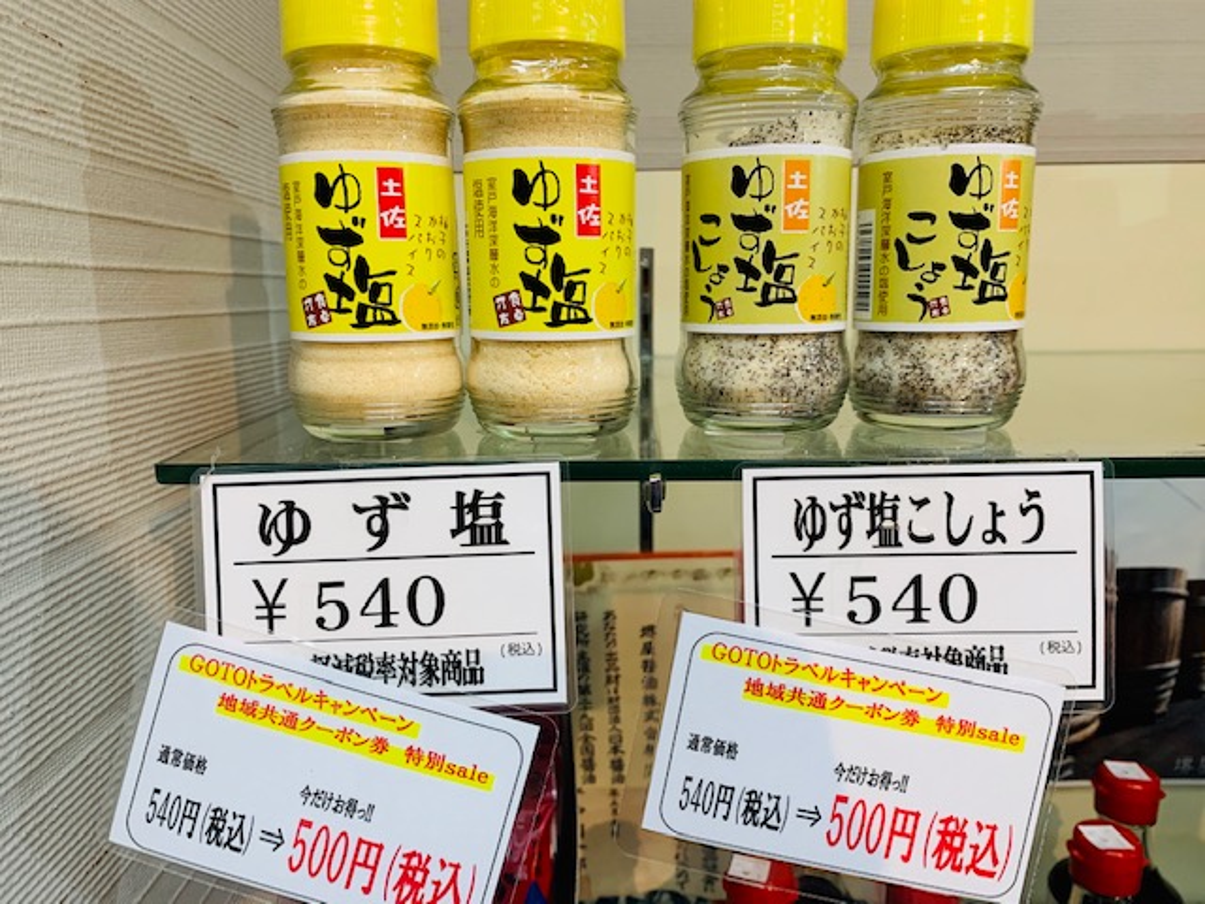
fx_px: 905
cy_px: 452
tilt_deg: -10.4
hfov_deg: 67.3
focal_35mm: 26
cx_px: 602
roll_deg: -0.1
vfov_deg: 53.1
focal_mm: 4.25
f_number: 1.8
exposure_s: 1/120
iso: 100
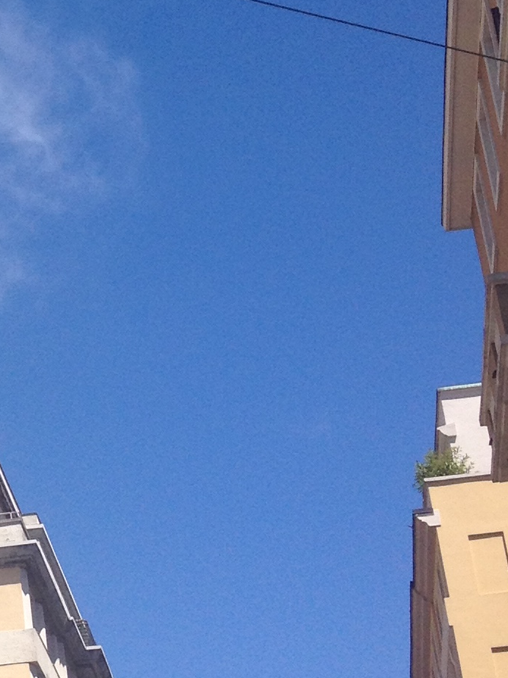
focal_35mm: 124
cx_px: -198
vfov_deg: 15.9
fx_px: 2426
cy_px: 233
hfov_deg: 11.6
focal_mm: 4.28
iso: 50
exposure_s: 1/1905
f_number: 2.4
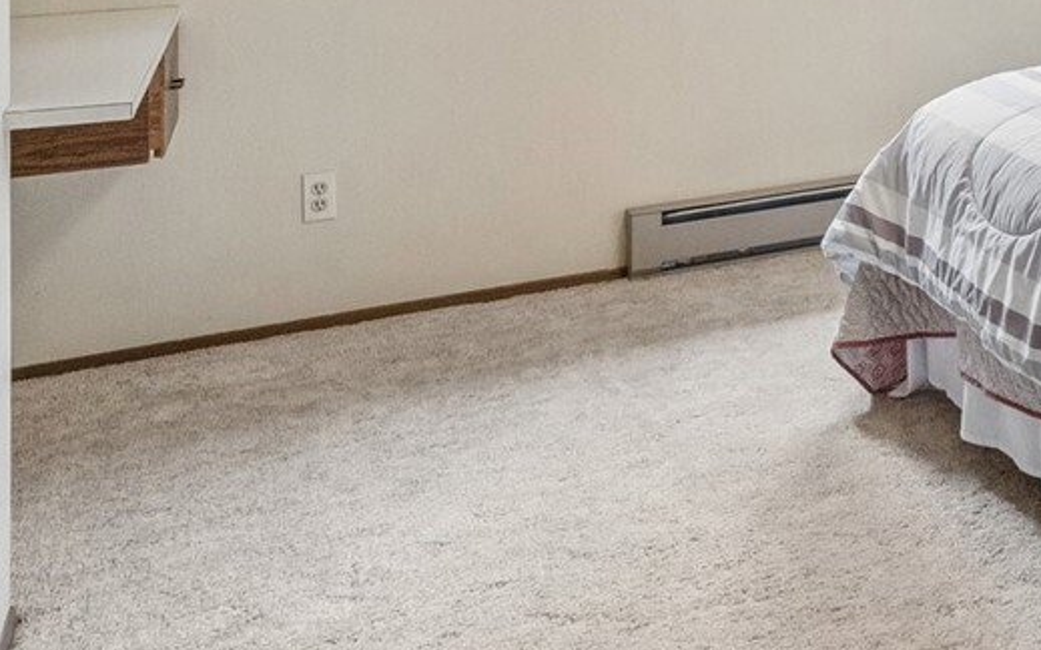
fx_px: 1418
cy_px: -206
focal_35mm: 50
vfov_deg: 22.9
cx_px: 996
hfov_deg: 36.9
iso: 1250
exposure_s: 1/30
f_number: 9
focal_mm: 10
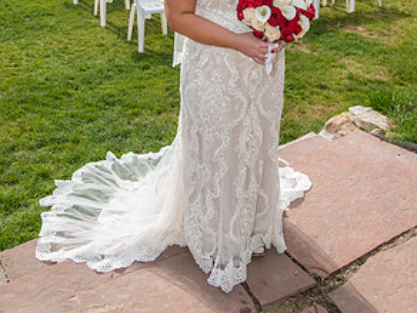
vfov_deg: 29.8
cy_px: 16
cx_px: 211
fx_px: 554
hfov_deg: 41.2
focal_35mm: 46
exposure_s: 1/160
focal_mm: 31
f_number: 6.3
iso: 80
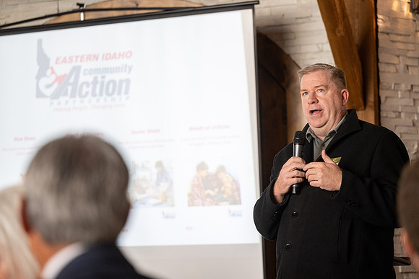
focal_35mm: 115
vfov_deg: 11.9
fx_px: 1339
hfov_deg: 17.8
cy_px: 140
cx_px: 210
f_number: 2.8
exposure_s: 1/500
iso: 1250
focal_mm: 115
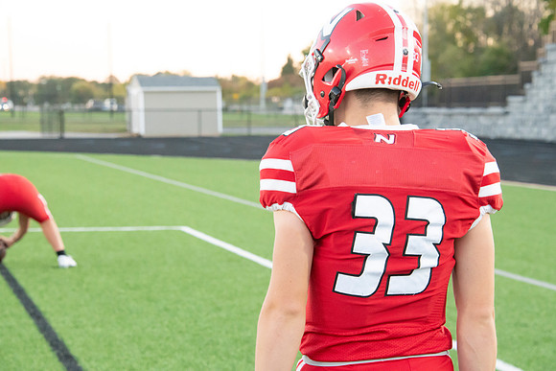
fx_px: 1885
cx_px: 278
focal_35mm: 122
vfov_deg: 11.2
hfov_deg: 16.8
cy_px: 186
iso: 8000
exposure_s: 1/250
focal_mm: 122
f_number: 9
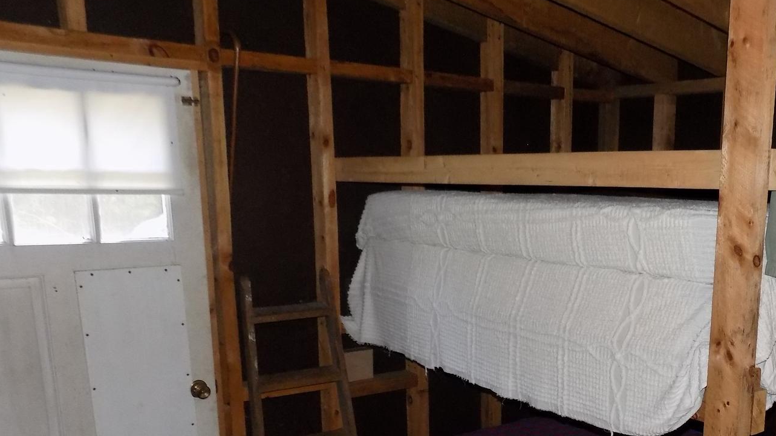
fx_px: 823
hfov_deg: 48.6
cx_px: 578
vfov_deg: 28.5
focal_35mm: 40
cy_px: 397
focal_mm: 4
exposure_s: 1/30
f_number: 3.1
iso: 200
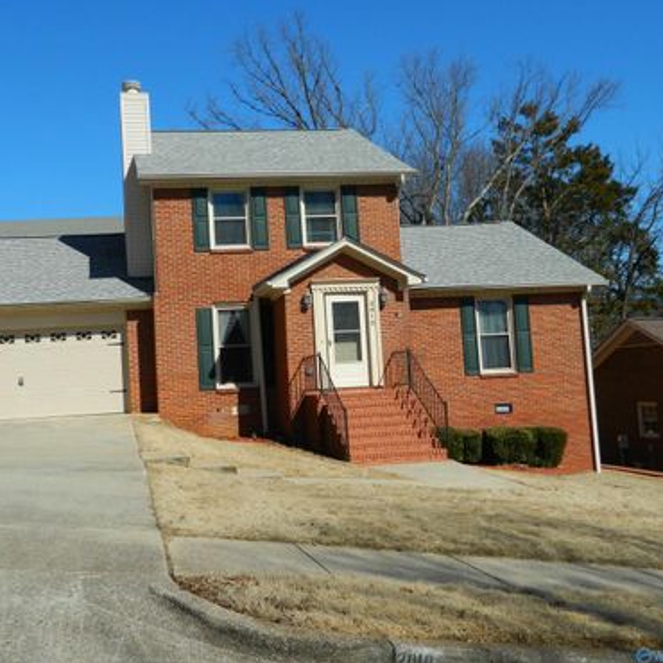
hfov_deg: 44.5
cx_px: 245
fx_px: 802
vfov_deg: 44.9
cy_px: 332
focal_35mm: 37
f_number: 9.1
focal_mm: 5.6
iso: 80
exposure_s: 1/200
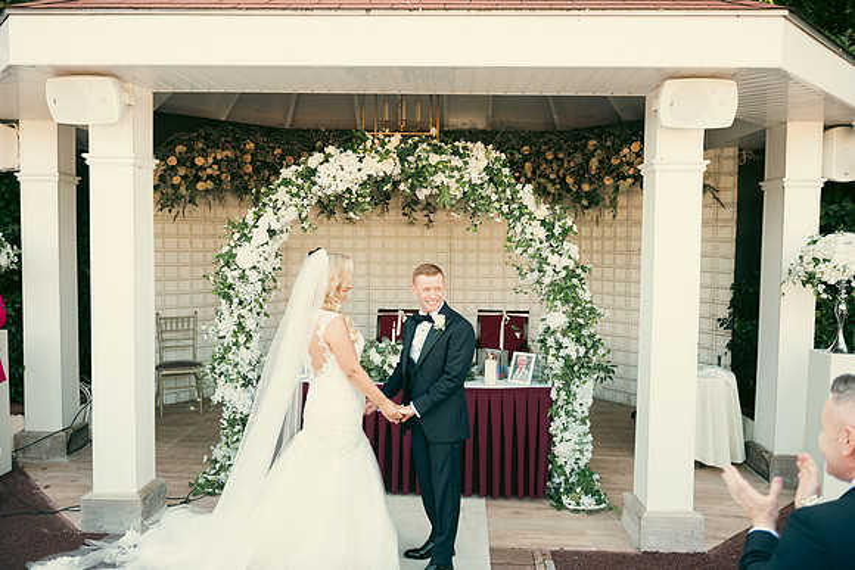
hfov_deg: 60.3
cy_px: 285
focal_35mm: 31
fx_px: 736
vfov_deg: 42.3
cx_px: 428
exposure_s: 1/250
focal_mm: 31
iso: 320
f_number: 3.5
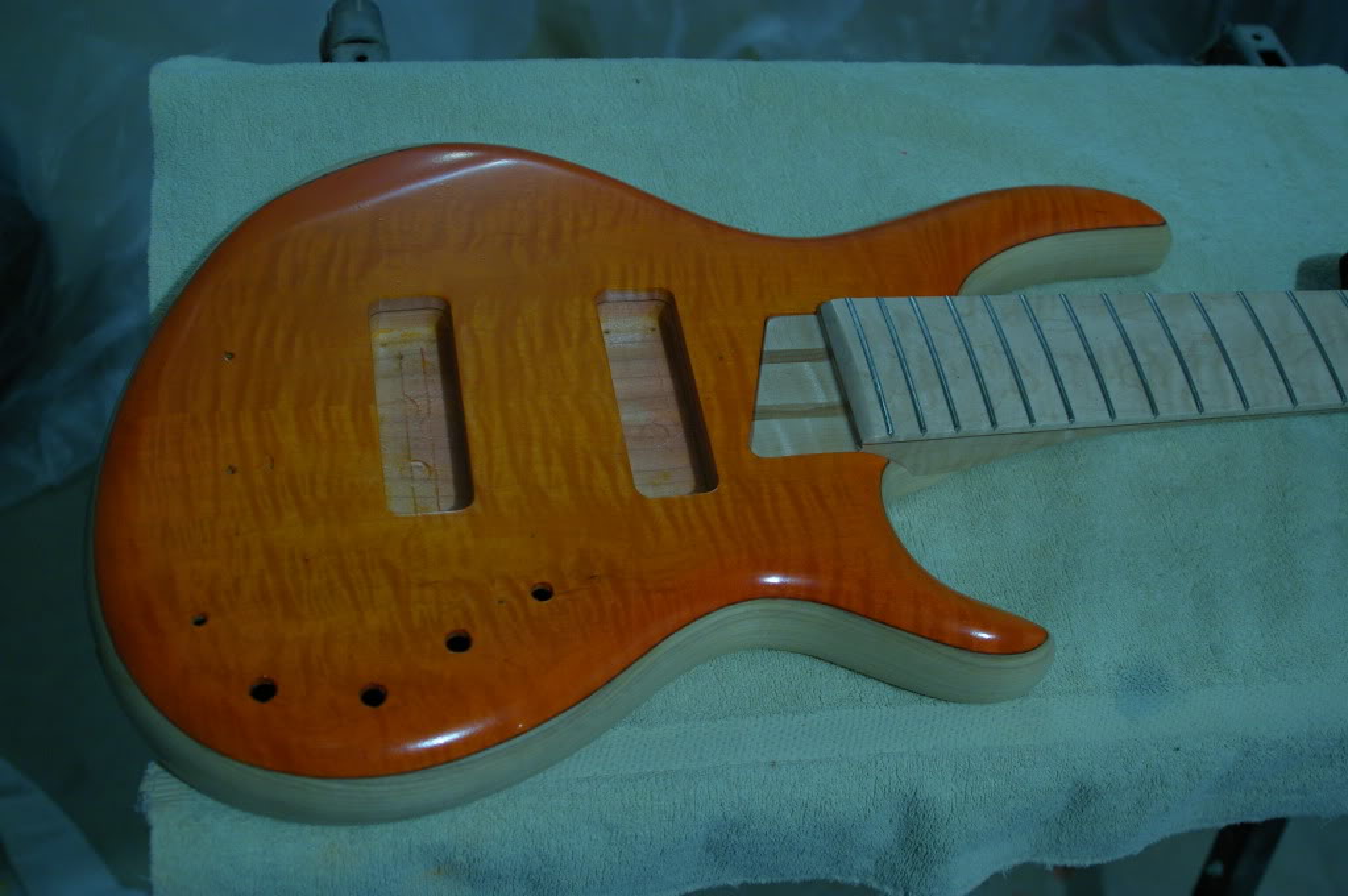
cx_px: 674
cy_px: 448
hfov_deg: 46.4
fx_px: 1571
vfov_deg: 31.8
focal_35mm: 42
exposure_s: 1/15
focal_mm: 28
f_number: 3.8
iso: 800
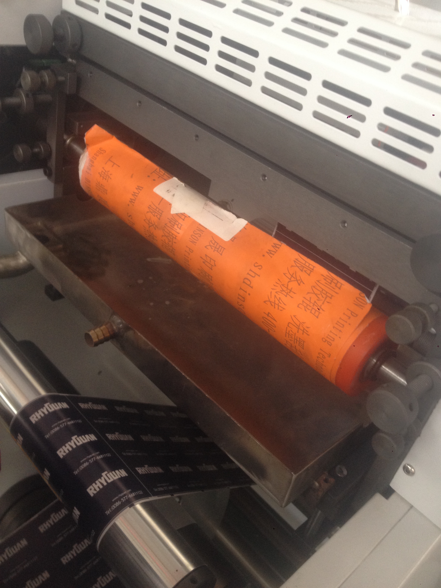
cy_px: 294
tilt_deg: -35.6
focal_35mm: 35
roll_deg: -11.1
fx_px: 595
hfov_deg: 40.7
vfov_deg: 52.6
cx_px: 220
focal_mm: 4.28
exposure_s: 1/20
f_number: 2.4
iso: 100
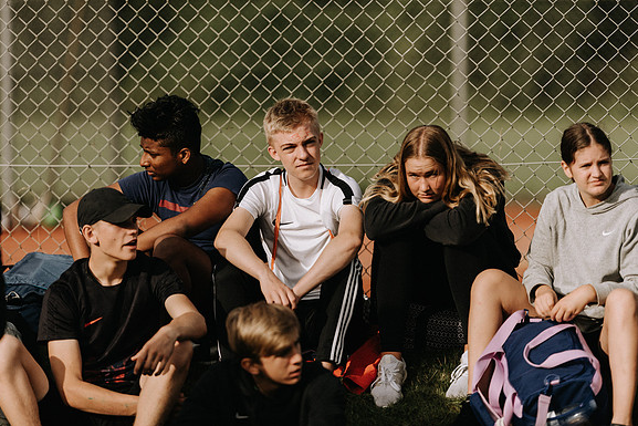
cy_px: 213
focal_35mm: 201
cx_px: 318
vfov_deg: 6.8
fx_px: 3563
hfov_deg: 10.2
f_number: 2
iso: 100
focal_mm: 200
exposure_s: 1/4000
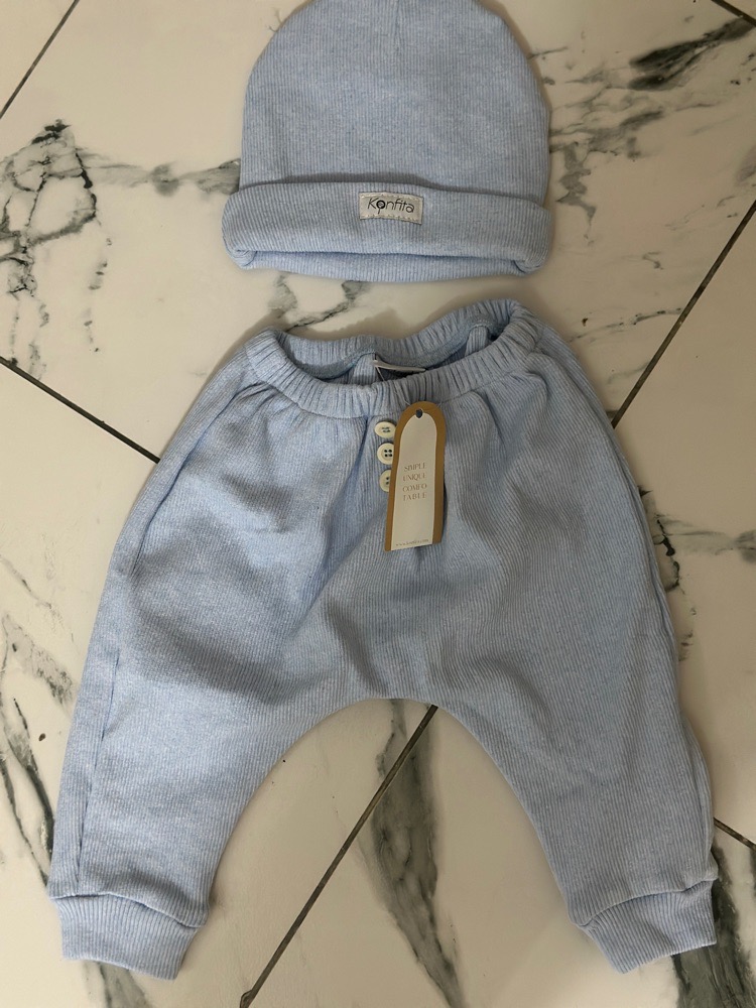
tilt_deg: -85.9
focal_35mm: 48
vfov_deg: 39.7
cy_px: 504
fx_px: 1398
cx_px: 378
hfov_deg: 30.3
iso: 400
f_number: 1.78
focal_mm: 6.86
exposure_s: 1/57
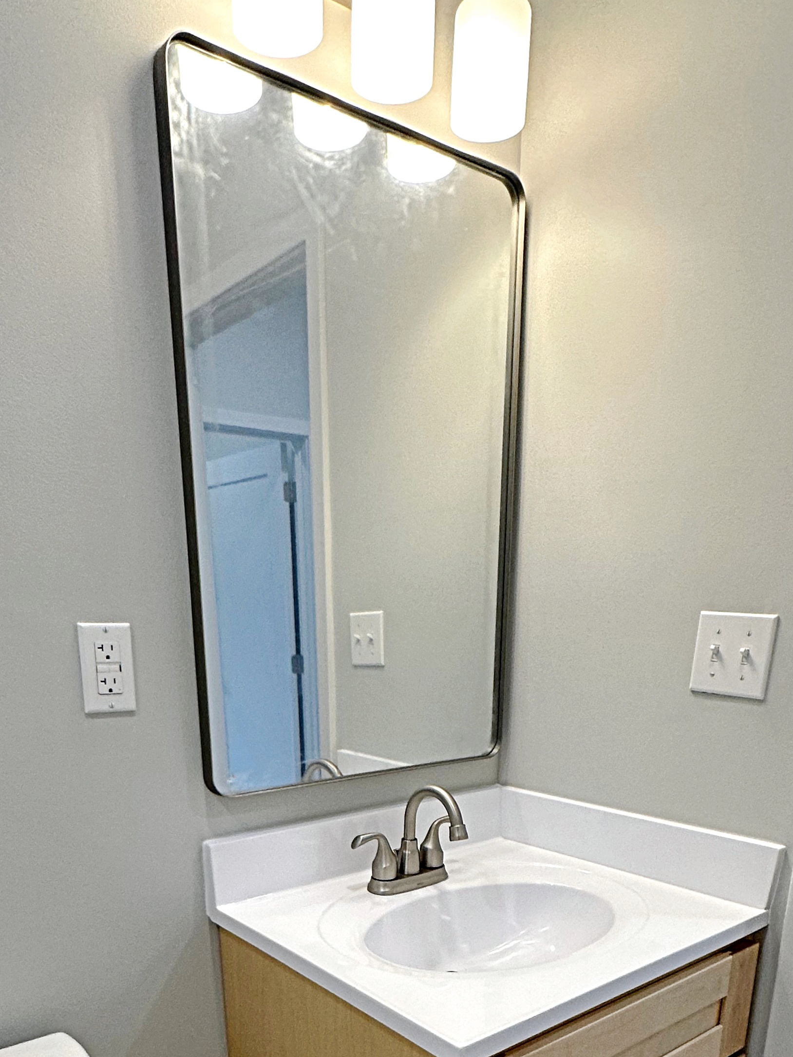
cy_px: 871
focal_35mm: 26
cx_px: 362
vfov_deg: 60.9
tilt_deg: -17.9
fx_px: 794
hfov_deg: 53.0
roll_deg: -1.0
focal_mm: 2.22
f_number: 2.2
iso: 125
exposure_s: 1/120
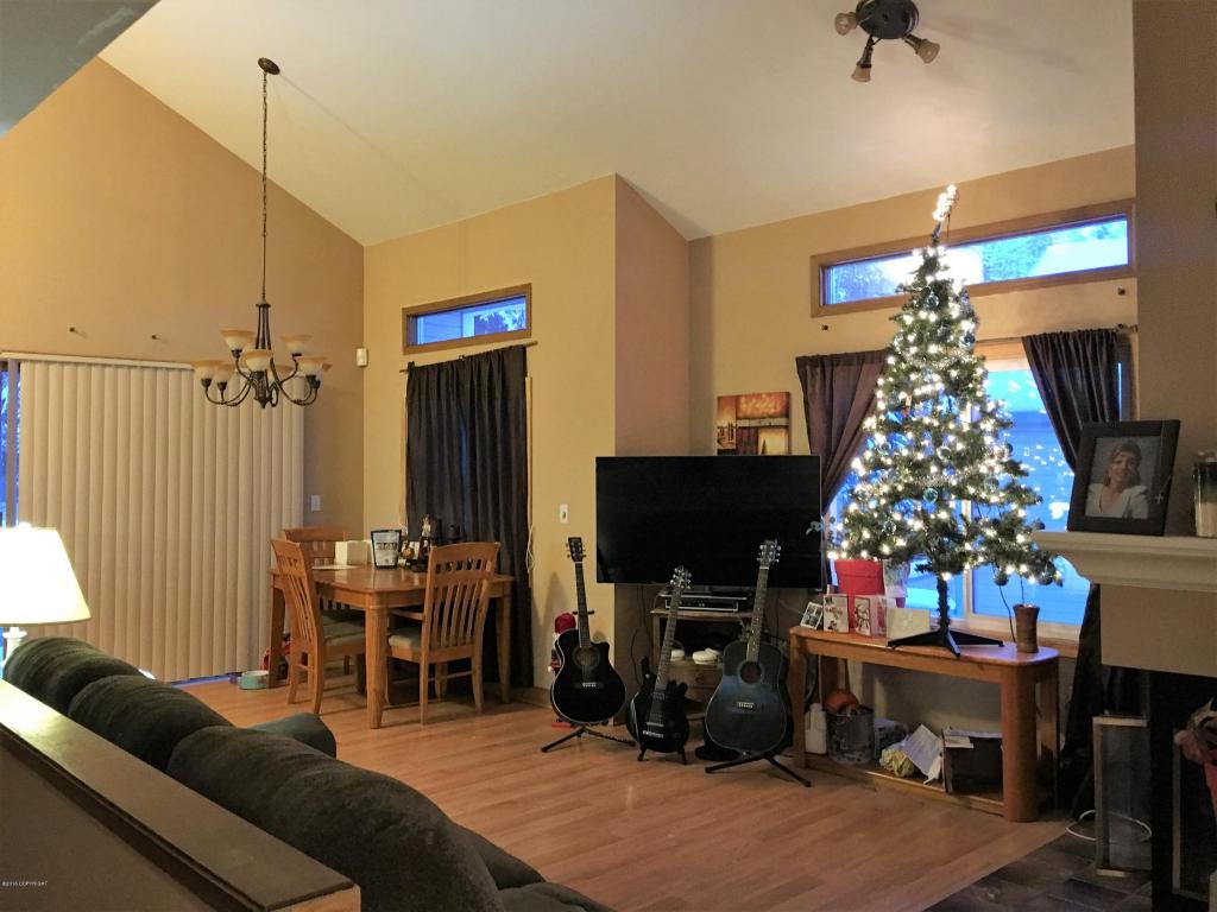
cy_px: 456
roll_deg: -0.8
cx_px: 608
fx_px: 1020
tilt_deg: +1.0
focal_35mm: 29
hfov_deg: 61.7
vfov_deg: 48.2
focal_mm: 4.15
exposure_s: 1/4
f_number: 2.2
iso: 100
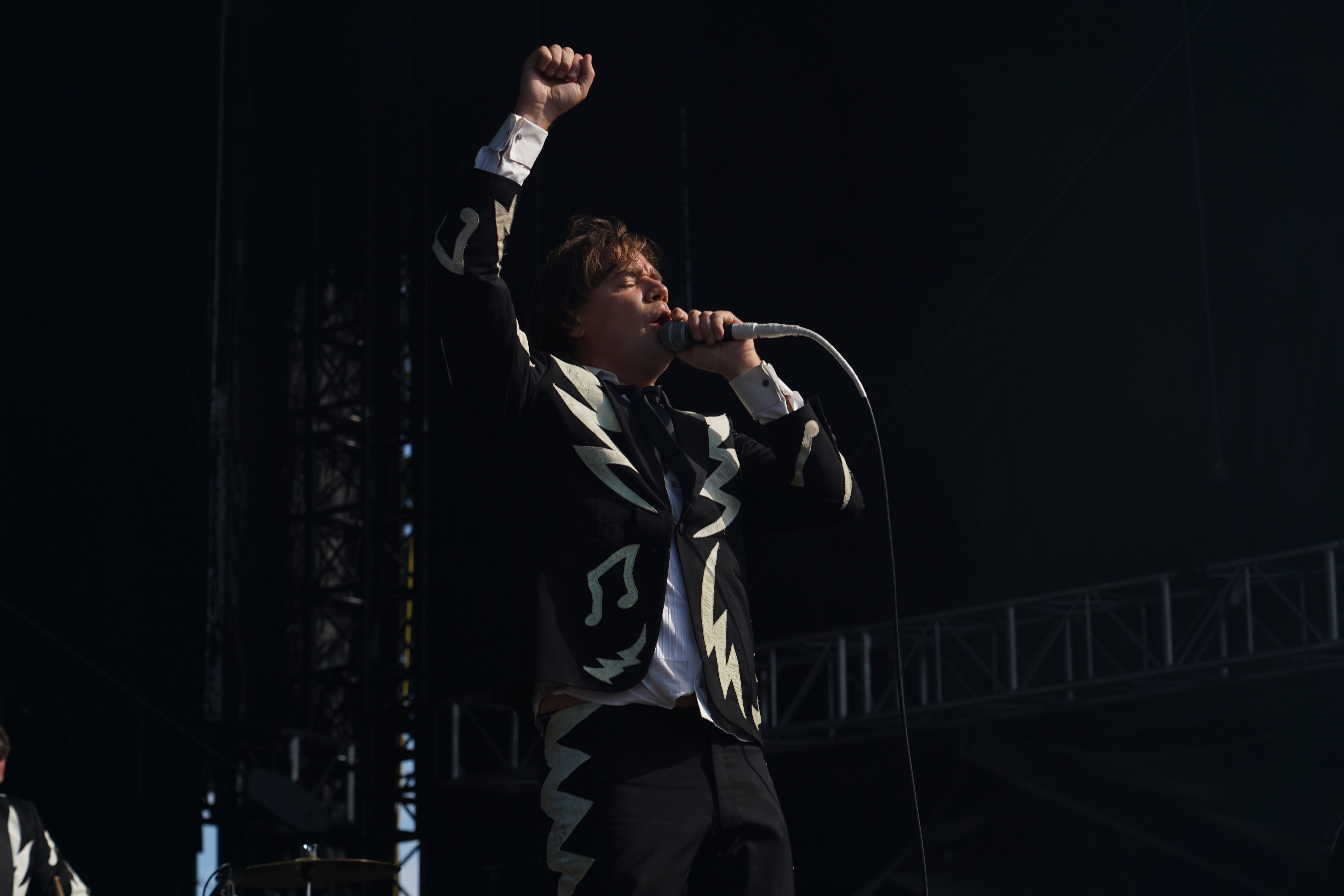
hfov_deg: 19.5
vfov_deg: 13.0
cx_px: 672
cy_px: 448
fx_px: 3920
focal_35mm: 105
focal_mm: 105
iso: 100
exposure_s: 1/400
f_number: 7.1
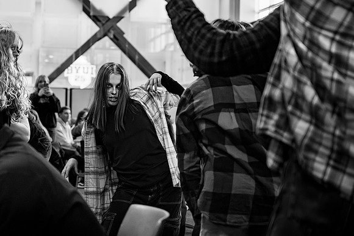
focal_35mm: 80
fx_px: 789
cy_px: 101
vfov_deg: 17.0
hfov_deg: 25.3
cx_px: 151
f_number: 4
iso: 4000
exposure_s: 1/400
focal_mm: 70
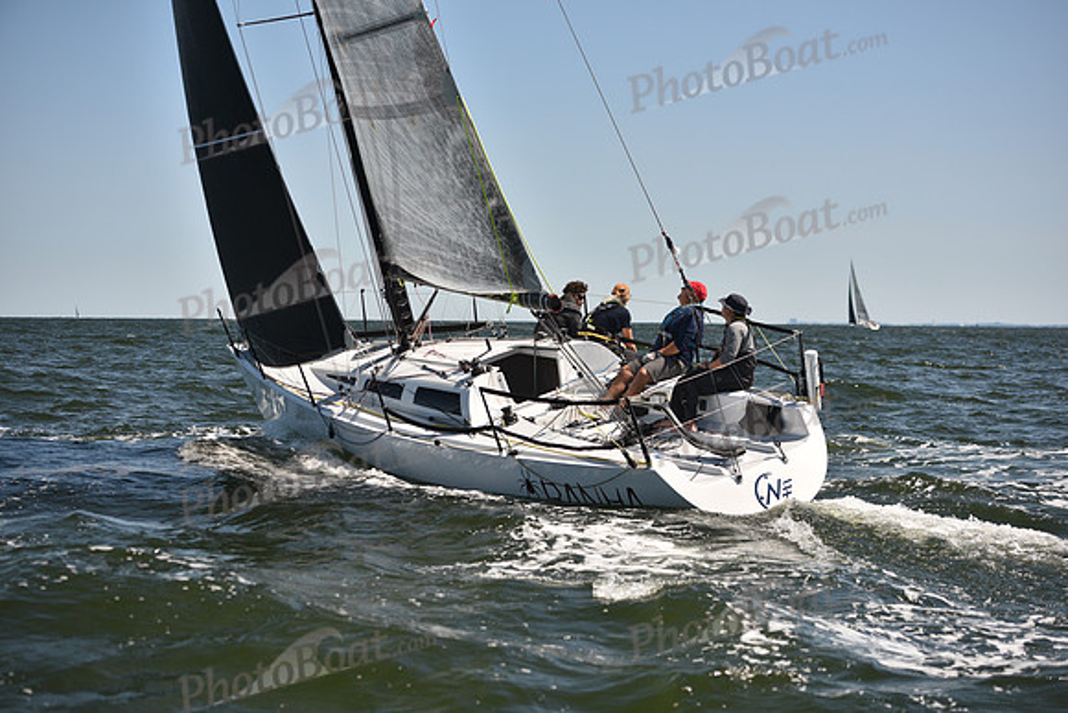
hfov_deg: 28.8
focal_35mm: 70
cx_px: 534
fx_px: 2077
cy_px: 356
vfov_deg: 19.5
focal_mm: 70
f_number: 3.5
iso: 250
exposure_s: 1/1600
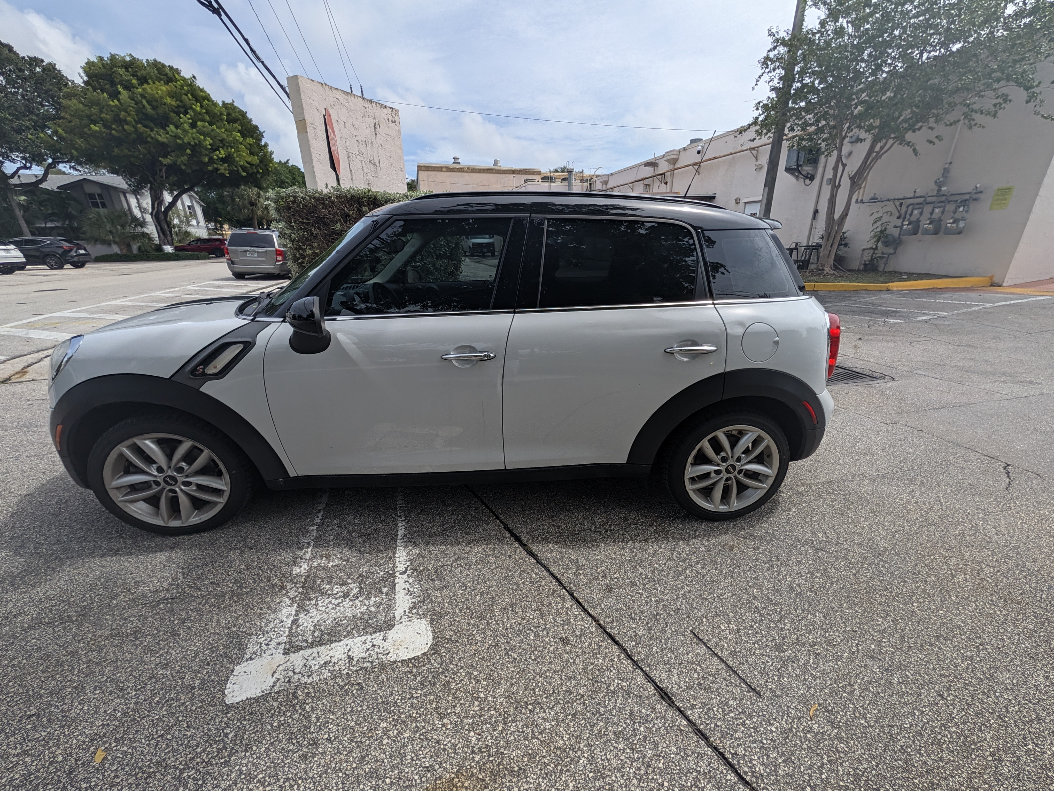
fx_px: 366
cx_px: 527
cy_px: 396
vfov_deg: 94.5
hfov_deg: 110.5
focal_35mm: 12
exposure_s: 1/3663
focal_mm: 2.02
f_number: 1.7
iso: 56
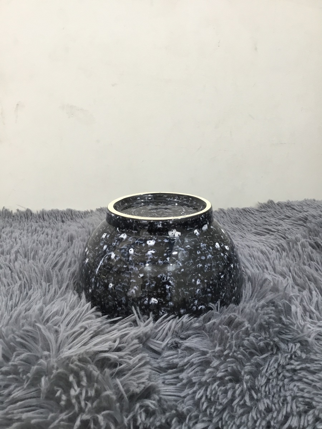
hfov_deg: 45.4
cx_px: 161
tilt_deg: -14.3
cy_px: 214
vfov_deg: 58.4
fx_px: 384
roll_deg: +2.0
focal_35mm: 31
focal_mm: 3.3
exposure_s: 1/33
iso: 80
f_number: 2.4
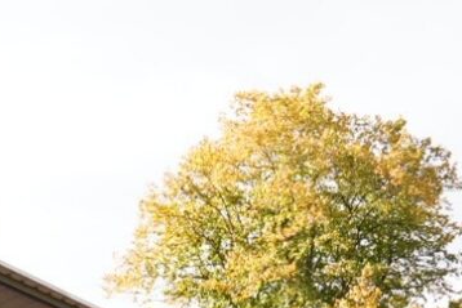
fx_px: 1720
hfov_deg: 15.2
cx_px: 92
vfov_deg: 9.4
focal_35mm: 134
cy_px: 679
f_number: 4
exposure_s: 1/160
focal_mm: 20
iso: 100
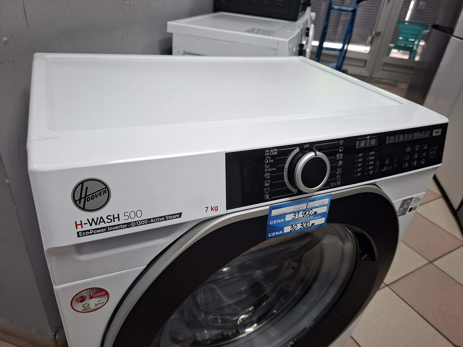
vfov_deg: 58.9
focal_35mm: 23
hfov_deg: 73.9
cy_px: 174
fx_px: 308
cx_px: 232
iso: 200
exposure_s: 1/50
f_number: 1.8
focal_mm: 5.54
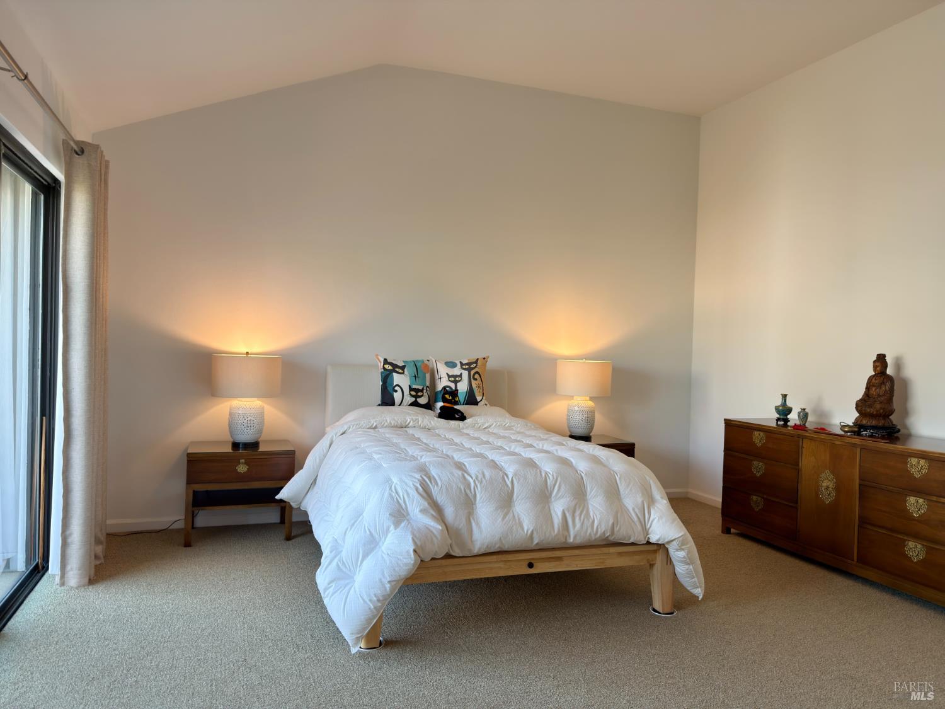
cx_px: 472
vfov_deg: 56.8
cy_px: 354
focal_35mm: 24
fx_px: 655
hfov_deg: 71.6
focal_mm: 6.76
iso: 64
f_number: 1.78
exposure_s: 1/60
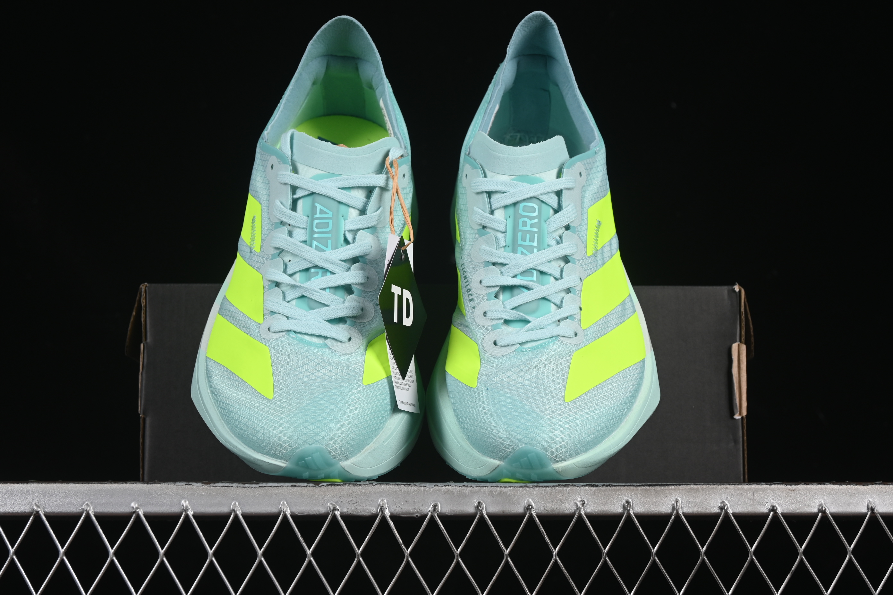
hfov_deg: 27.0
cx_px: 446
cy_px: 298
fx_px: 1860
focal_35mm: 75
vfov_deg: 18.2
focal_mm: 50
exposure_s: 1/80
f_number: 8
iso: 160
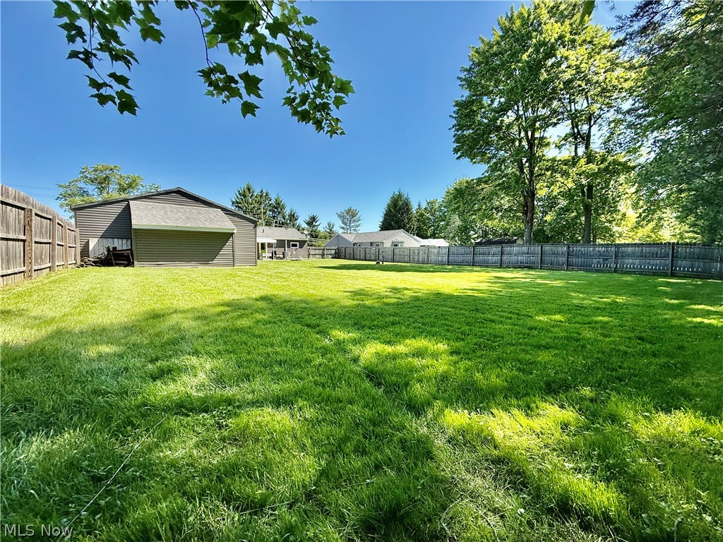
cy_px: 271
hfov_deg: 102.1
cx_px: 362
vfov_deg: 85.7
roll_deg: -0.2
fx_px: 292
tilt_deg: -3.7
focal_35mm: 14
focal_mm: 2.22
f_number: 2.2
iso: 50
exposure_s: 1/1033
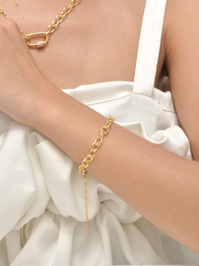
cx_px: 100
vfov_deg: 23.0
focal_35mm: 85
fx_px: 651
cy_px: 139
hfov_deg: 17.4
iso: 640
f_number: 13
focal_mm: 52
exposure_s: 1/640
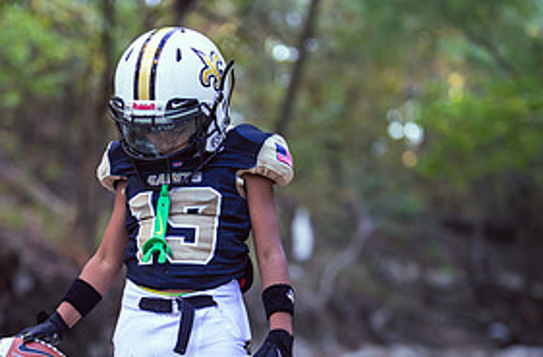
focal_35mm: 109
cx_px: 195
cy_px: 307
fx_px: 1638
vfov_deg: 12.4
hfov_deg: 18.8
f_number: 1.2
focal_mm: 50
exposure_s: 1/320
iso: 320
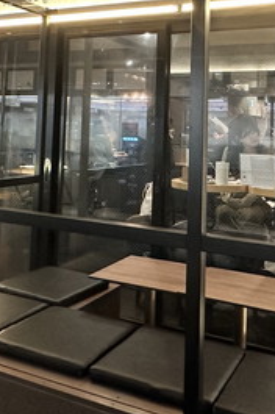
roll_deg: -1.7
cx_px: 134
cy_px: 87
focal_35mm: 44
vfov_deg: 42.7
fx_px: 505
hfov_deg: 30.4
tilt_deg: +3.4
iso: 250
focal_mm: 2.22
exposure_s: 1/50
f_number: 2.2
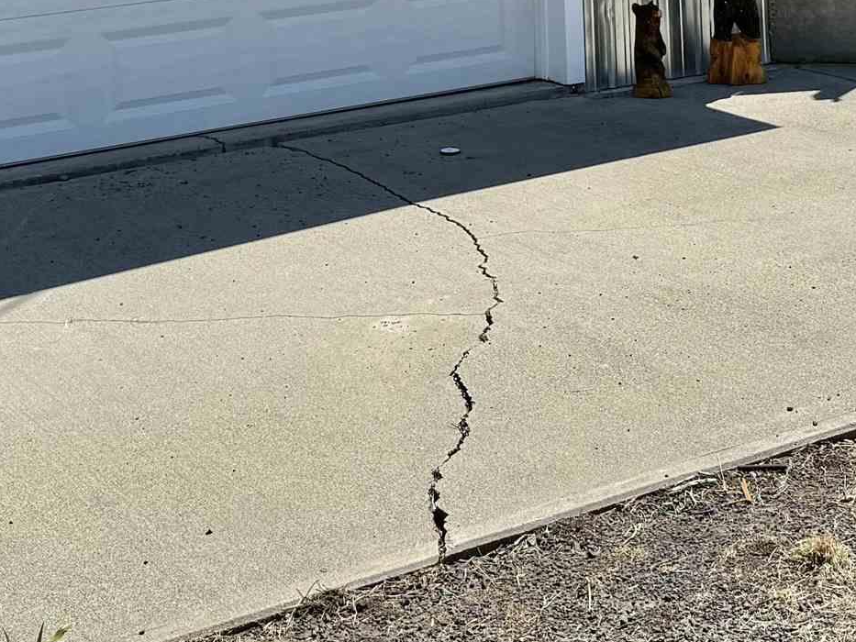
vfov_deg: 17.8
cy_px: -122
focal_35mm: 79
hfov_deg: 24.4
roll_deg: +1.8
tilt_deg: -5.1
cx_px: 659
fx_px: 1954
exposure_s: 1/4405
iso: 80
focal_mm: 6.76
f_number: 1.78
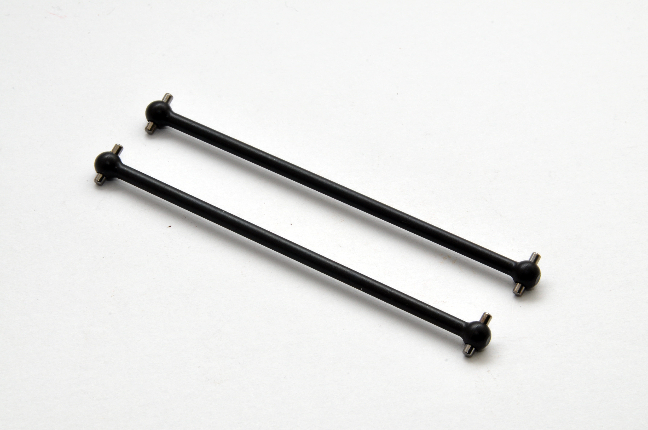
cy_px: 215
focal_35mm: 232
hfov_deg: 8.9
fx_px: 4180
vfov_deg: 5.9
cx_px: 324
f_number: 29
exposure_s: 1/60
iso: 200
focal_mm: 155
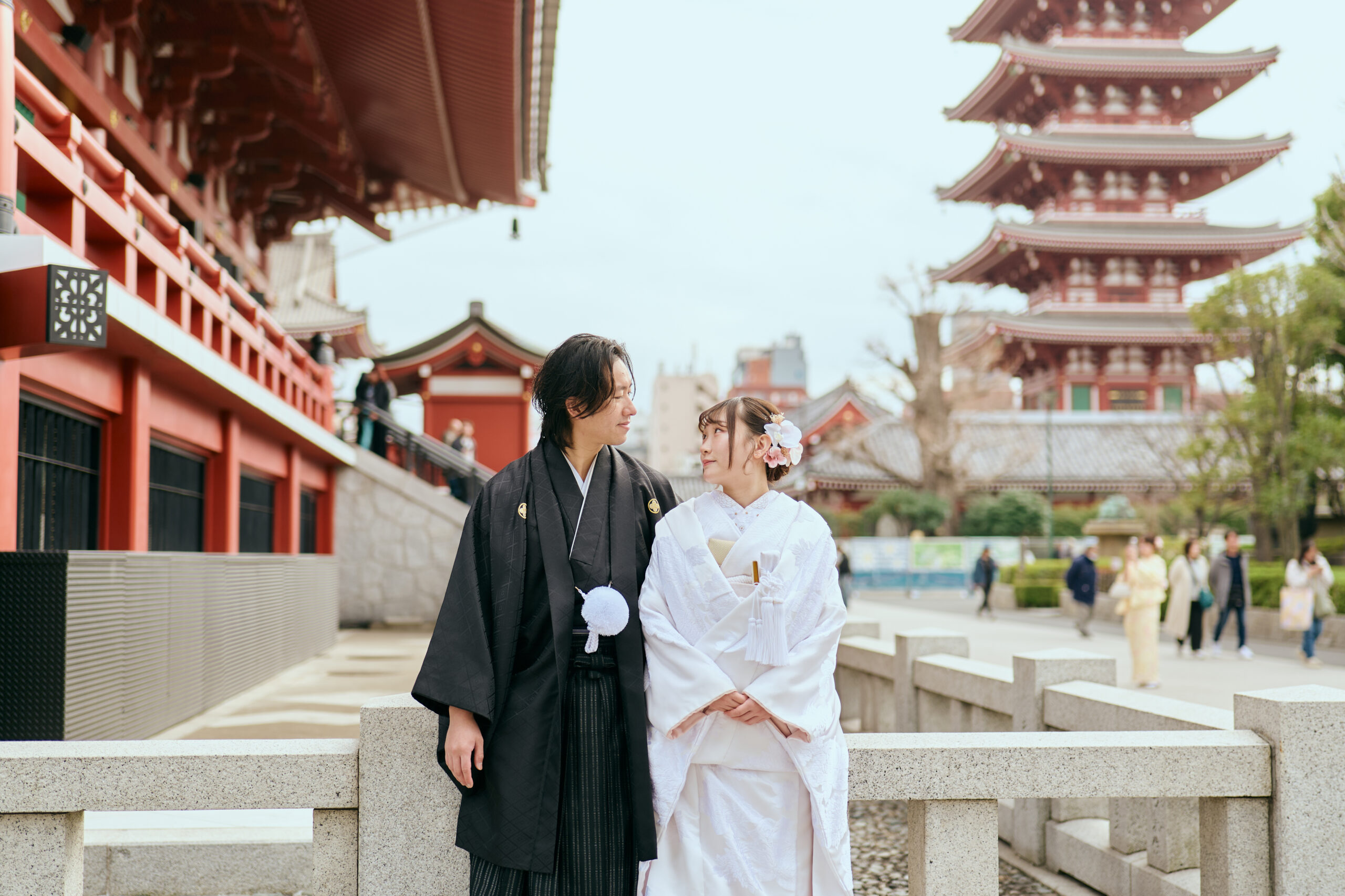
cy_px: 448
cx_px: 672
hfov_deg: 39.6
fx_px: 1868
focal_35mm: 50
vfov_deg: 27.0
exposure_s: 1/1600
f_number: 2
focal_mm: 50
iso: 160
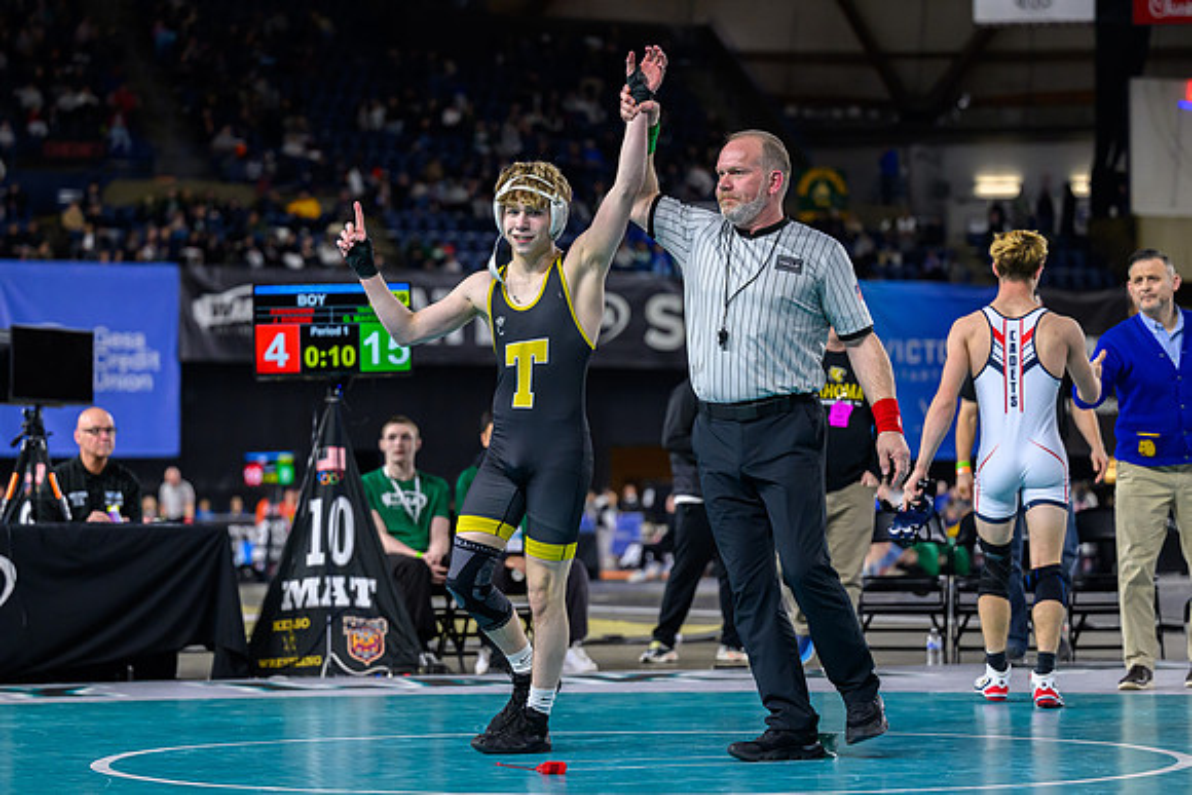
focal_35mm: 112
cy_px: 435
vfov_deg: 12.2
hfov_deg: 18.3
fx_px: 3707
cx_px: 525
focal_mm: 92
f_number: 2.8
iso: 2500
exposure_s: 1/800
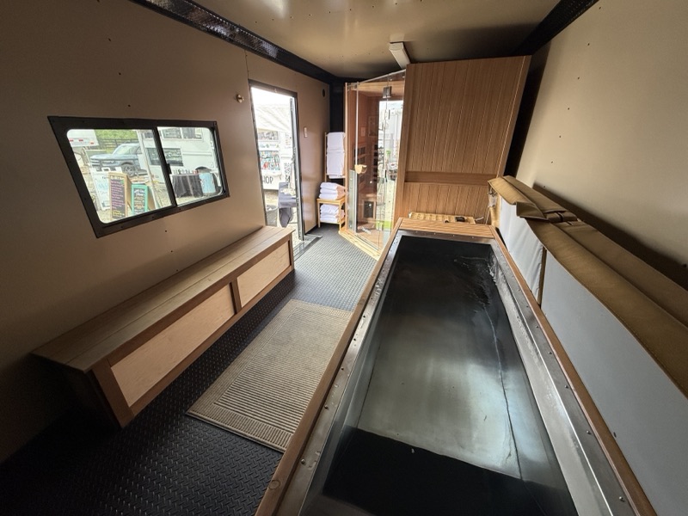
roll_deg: -0.4
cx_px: 344
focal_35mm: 14
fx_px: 278
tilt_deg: -23.9
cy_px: 258
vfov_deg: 85.7
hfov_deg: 102.1
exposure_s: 1/99
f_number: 2.2
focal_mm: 2.22
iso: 125
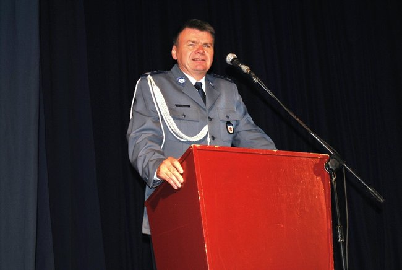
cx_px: 201
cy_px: 135
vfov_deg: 16.6
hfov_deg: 24.6
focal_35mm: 82
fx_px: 923
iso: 200
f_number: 5.6
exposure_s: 1/60
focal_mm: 55
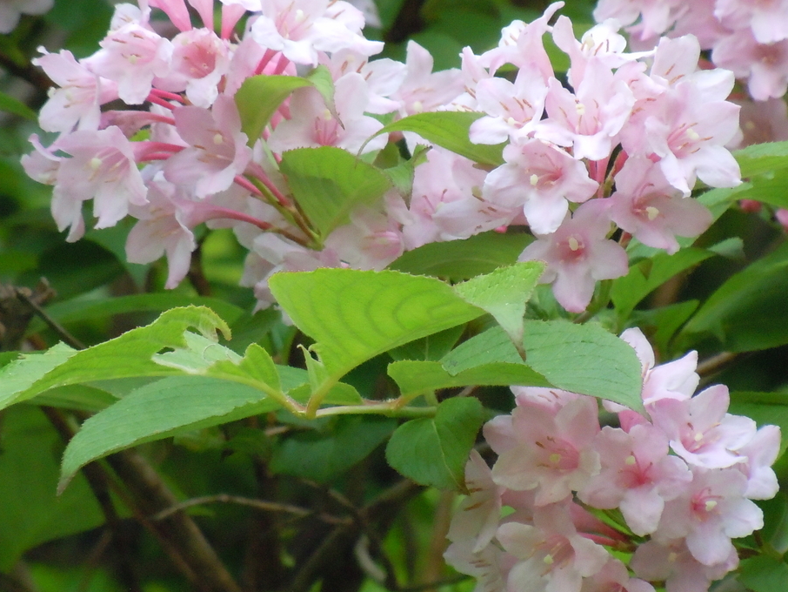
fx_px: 7901
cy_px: 313
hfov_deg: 5.7
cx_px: 418
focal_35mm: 347
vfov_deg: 4.3
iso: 800
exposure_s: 1/250
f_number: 5.1
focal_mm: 47.2
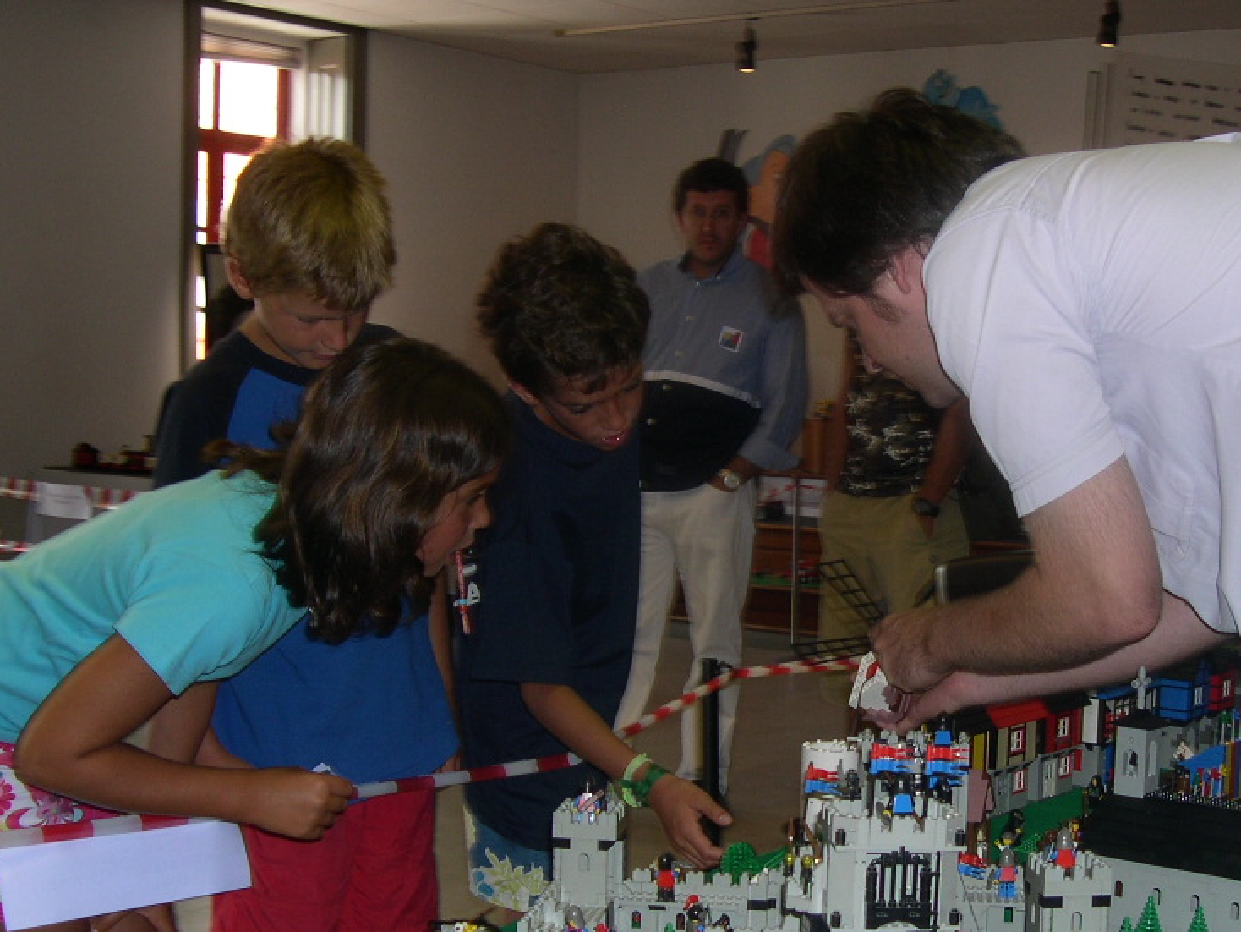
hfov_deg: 35.9
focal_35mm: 53
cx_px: 801
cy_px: 538
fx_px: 1901
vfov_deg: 27.5
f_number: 2.8
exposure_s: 1/60
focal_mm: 8
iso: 100
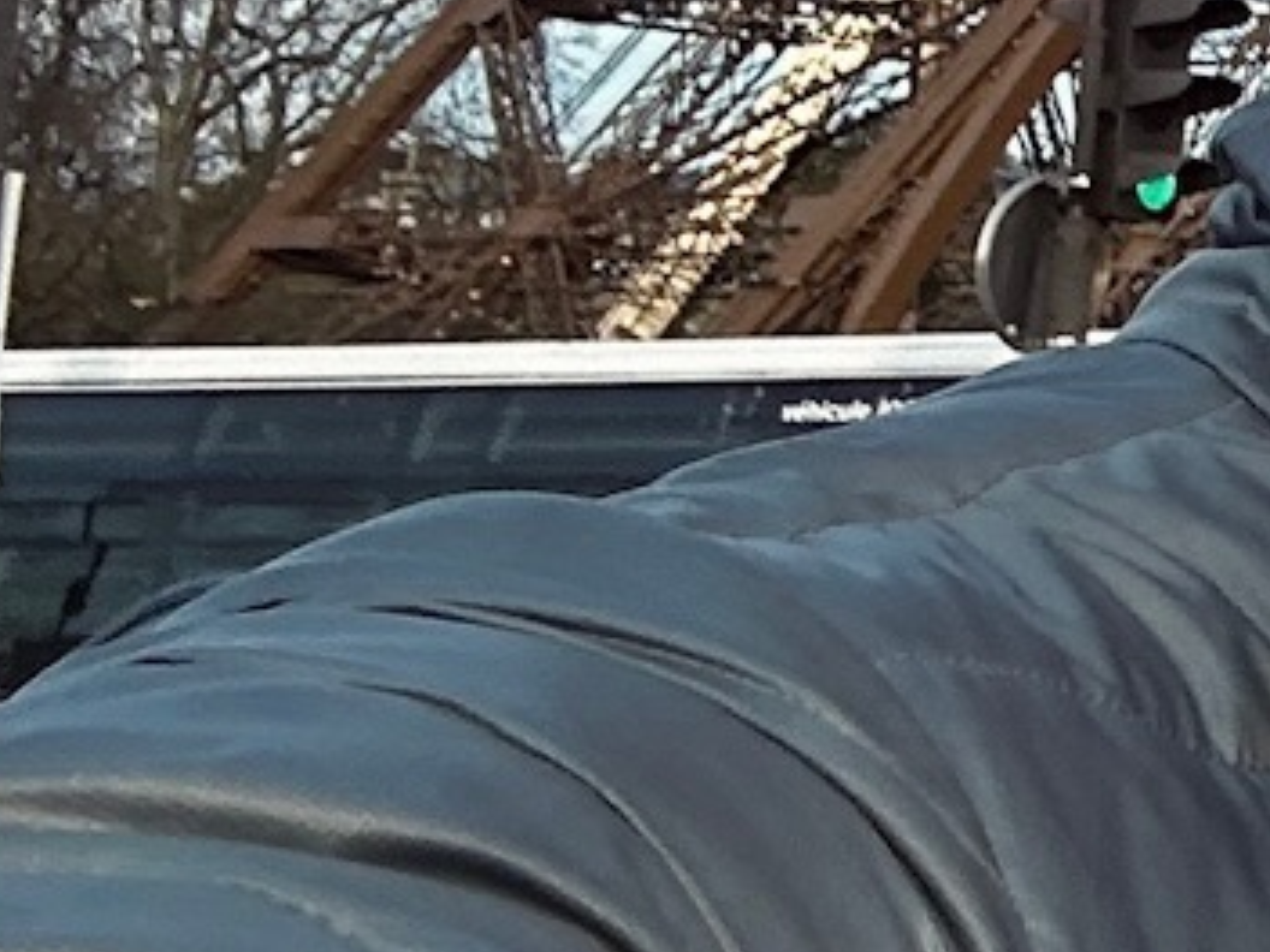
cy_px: -375
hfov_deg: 11.2
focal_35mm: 134
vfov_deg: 10.7
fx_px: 4916
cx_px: 3410
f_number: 1.9
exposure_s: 1/179
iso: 25
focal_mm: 2.69
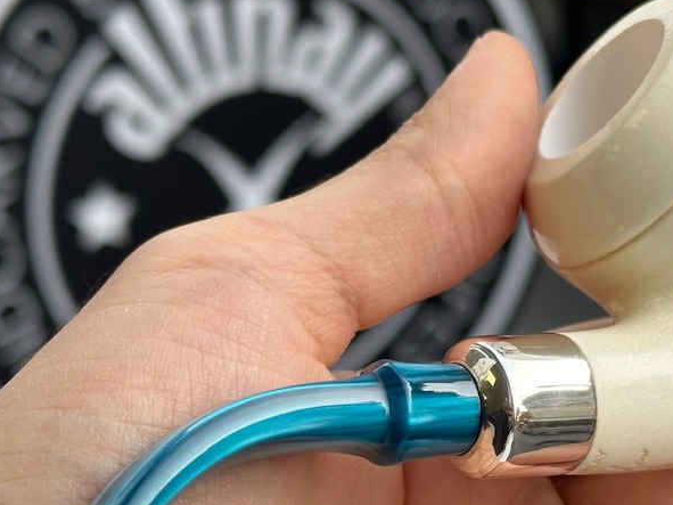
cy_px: 352
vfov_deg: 14.2
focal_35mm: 104
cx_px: 451
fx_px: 2022
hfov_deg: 18.8
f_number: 1.78
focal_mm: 6.86
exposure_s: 1/511
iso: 64
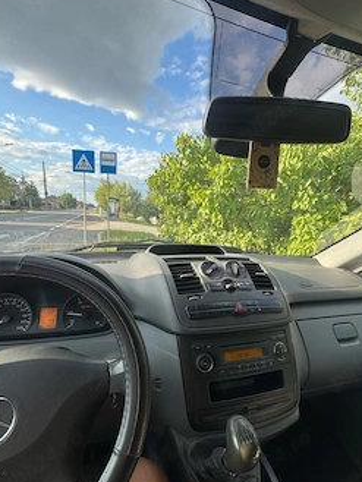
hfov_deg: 74.8
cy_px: 256
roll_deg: -2.9
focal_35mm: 17
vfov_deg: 90.9
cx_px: 179
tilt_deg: -10.4
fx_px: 237
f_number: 2.2
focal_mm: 2.22
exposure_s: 1/260
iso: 40
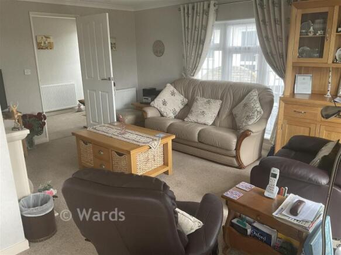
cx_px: 170
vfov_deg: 48.2
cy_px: 128
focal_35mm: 29
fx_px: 286
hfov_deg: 61.7
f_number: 1.8
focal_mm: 3
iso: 50
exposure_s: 1/122
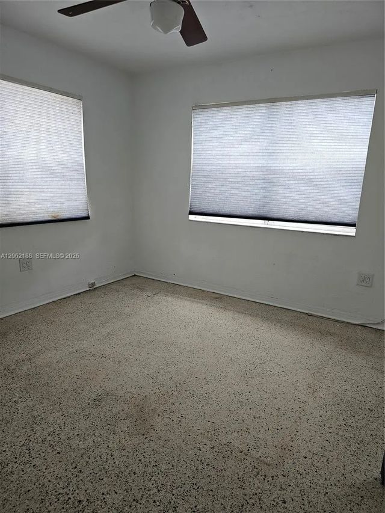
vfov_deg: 73.9
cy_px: 256
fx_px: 341
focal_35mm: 23
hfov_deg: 58.9
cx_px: 192
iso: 200
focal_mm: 6.3
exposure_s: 1/180
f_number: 1.7
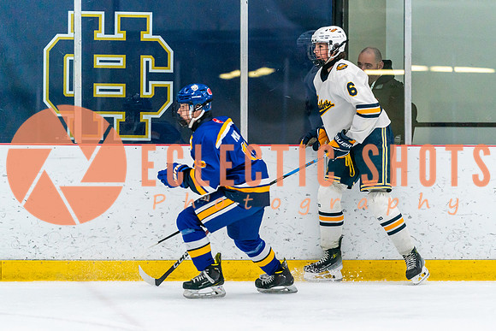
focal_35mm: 255
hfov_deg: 8.1
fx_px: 3516
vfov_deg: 5.4
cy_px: 180
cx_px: 274
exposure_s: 1/1250
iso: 3200
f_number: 2.8
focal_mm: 200
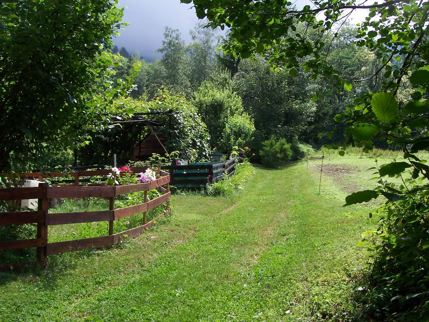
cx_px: 214
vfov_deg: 38.7
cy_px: 161
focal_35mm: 37
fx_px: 459
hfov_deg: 50.1
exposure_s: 1/250
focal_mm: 5.6
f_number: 5.6
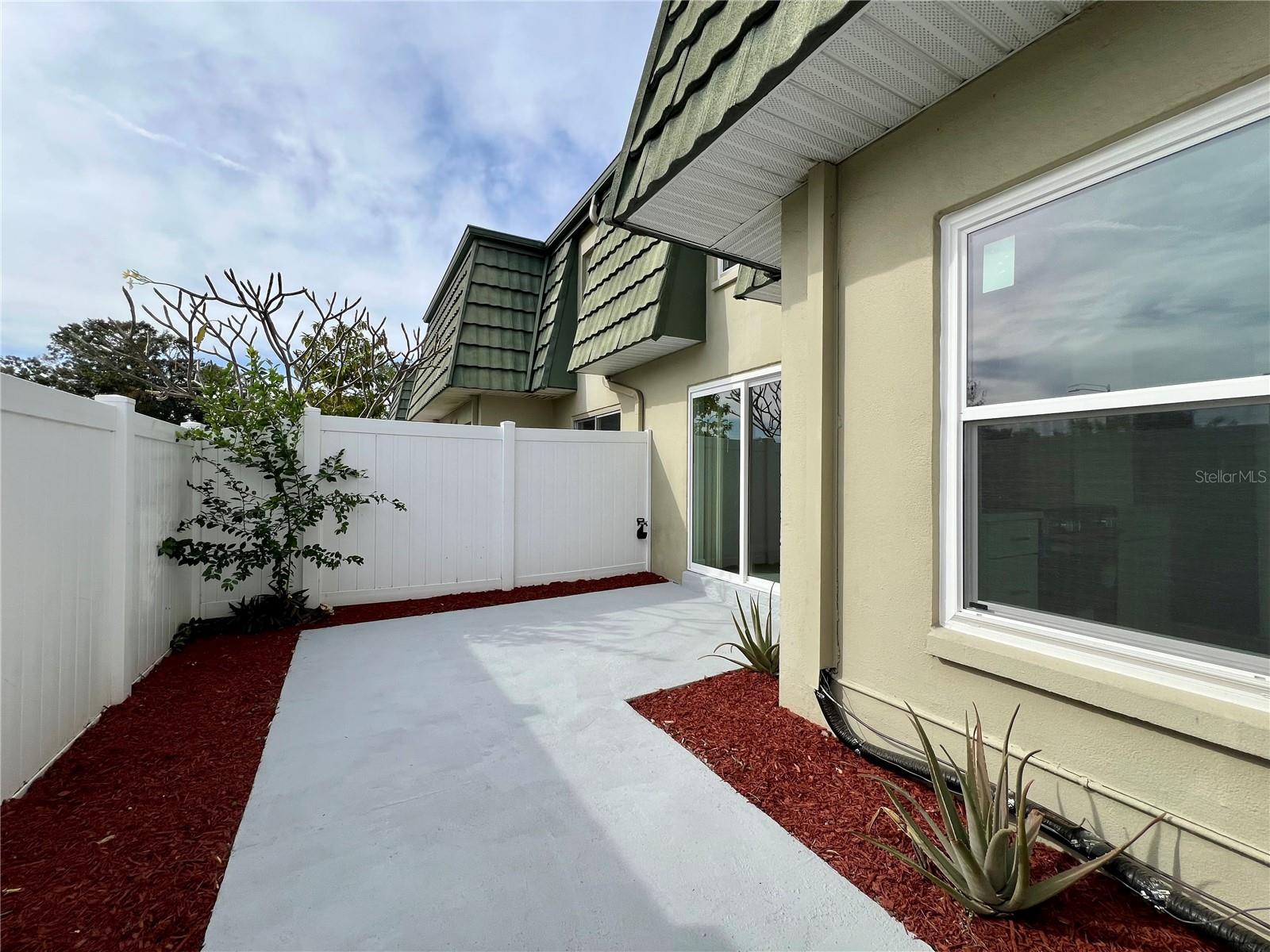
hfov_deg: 106.2
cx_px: 635
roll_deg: -0.3
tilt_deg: +0.5
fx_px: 477
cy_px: 476
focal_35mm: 13
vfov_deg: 89.9
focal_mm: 1.57
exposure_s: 1/1698
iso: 32
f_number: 1.8
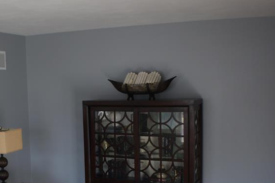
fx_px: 534
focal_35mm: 70
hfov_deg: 28.6
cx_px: 85
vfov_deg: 19.3
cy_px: 136
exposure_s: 1/60
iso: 400
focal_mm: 24
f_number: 4
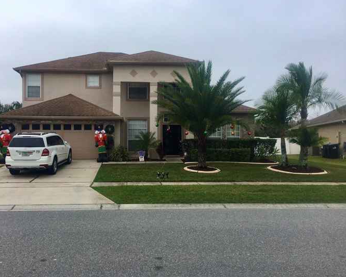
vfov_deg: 43.4
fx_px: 348
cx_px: 156
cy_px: 135
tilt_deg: +2.1
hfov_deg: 52.8
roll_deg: -0.9
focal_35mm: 34
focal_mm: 4.15
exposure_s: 1/1040
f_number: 2.2
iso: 25
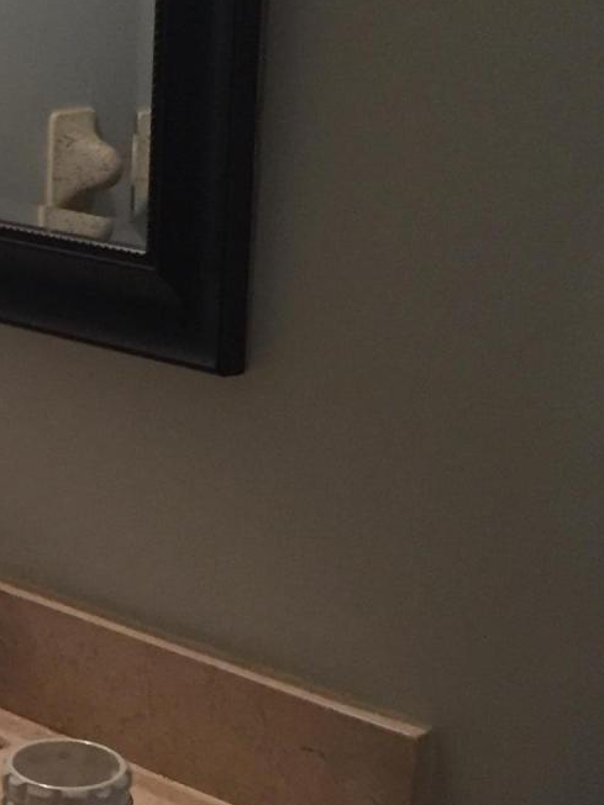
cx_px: -222
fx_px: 2071
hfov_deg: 15.6
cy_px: 428
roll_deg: +1.5
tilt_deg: -15.3
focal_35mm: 89
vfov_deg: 22.0
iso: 250
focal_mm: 4.15
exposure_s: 1/24
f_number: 2.2
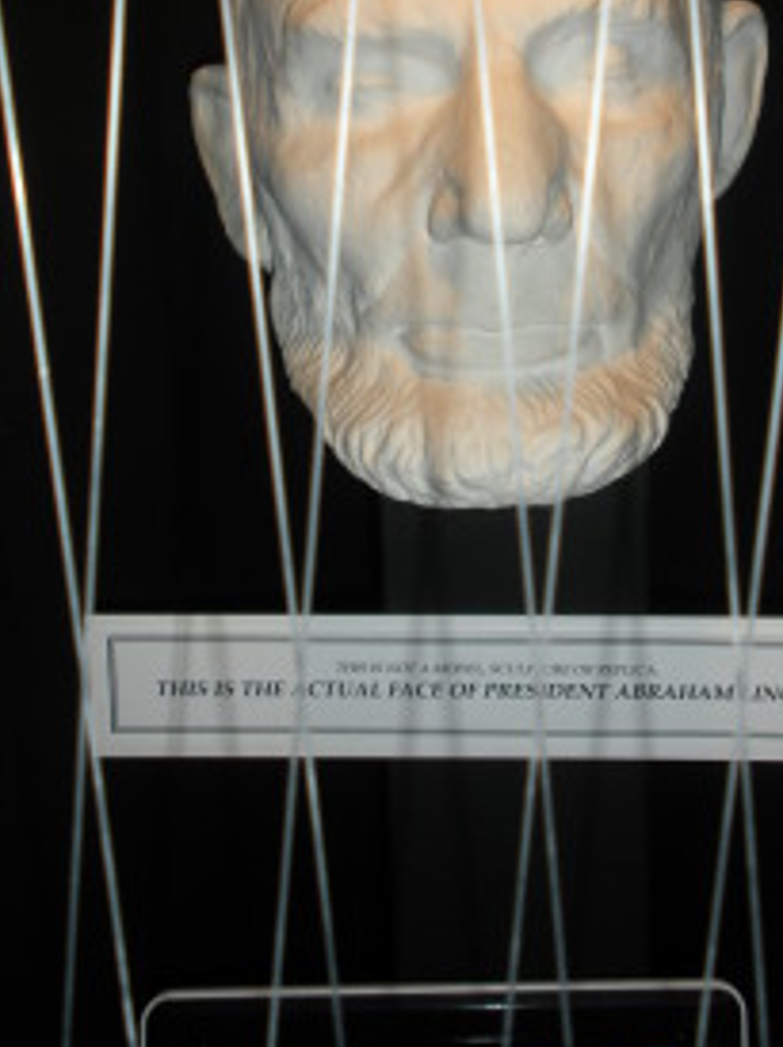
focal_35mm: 60
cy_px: 306
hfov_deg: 24.3
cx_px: 527
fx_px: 1812
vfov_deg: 31.8
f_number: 3.5
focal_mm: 6.3
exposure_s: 1/30
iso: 64
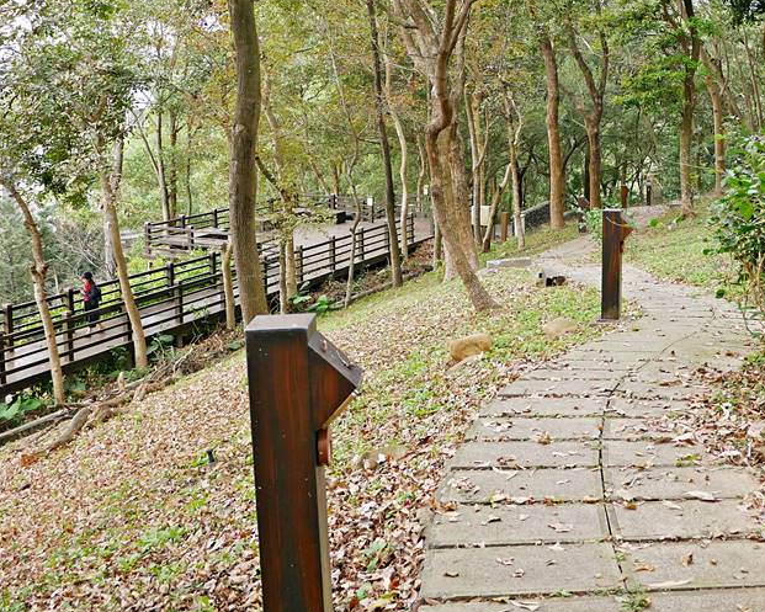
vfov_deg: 33.6
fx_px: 996
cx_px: 510
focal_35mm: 44
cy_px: 163
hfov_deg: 41.5
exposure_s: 1/60
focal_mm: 14
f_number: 2.5
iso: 400
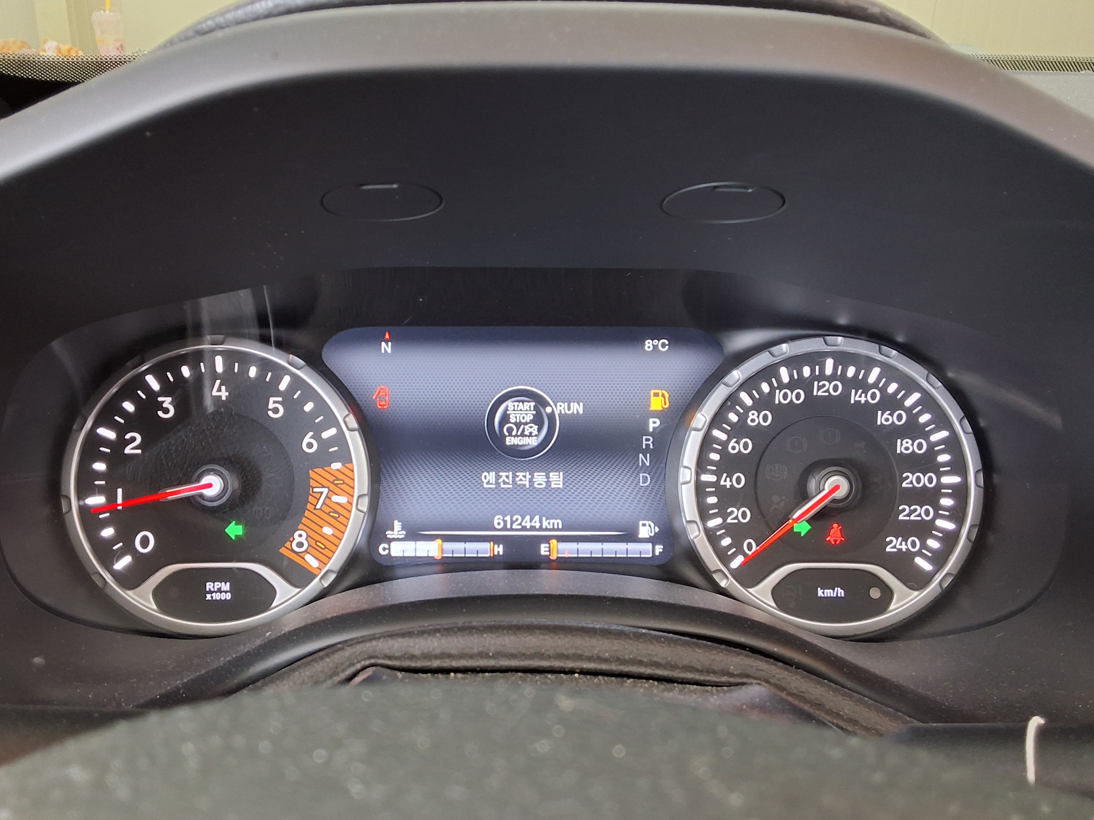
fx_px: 1011
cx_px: 505
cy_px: 457
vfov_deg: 44.1
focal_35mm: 32
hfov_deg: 56.8
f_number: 1.9
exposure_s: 1/30
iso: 200
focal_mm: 2.91
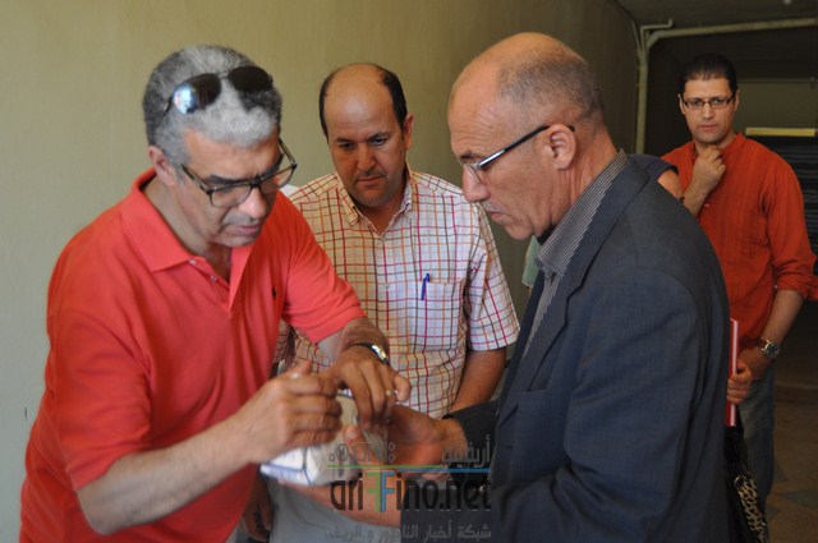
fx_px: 1055
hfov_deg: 42.4
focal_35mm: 46
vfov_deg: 28.9
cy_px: 272
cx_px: 409
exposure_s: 1/60
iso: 720
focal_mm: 31
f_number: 4.2
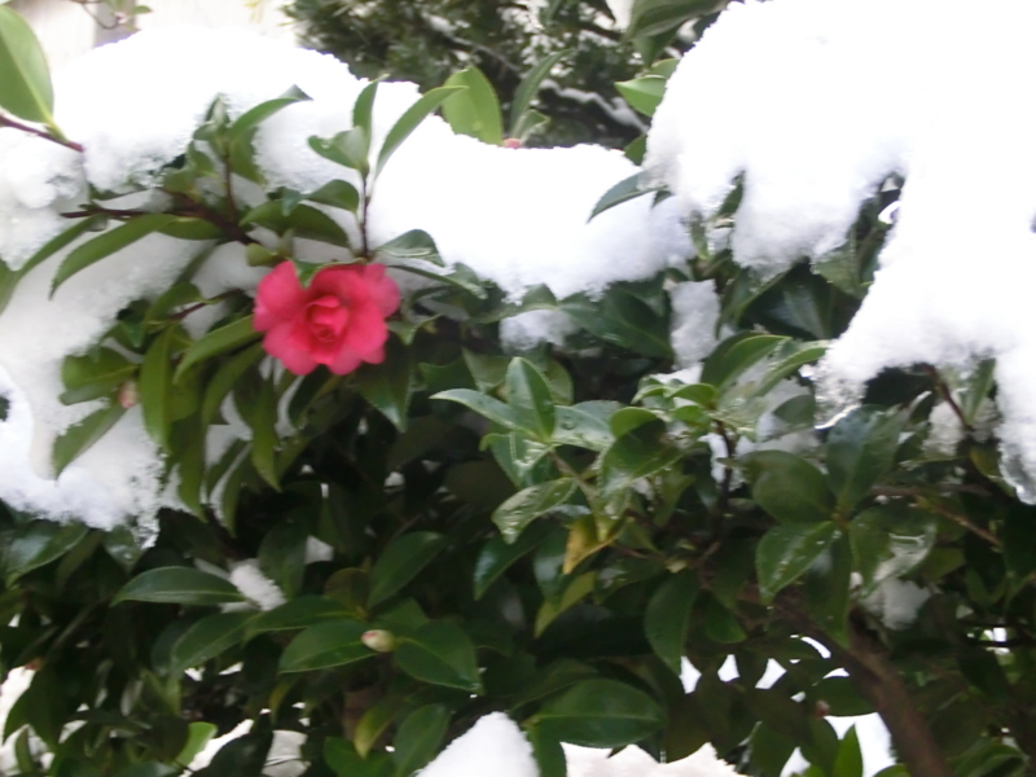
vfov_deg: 15.4
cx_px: 518
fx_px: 2873
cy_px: 388
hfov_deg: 20.4
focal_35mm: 96
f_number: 5.3
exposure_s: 1/60
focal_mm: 17.06
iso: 400
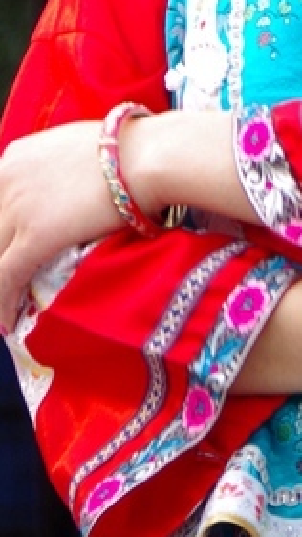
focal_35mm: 344
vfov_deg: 6.1
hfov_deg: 3.5
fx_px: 4899
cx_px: 382
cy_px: -636
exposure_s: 1/60
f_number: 4
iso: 100
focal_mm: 50
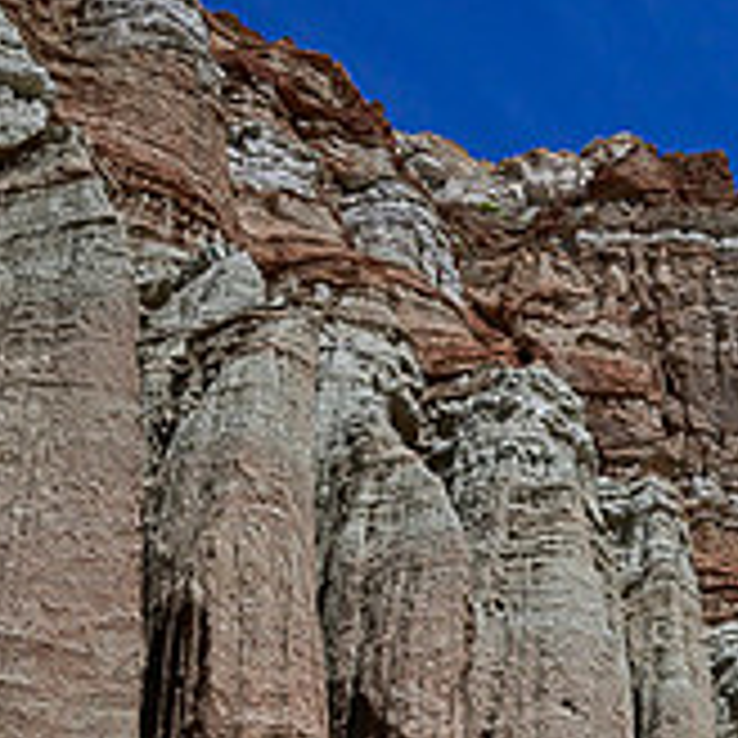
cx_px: 981
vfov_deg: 23.0
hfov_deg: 21.5
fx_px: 1737
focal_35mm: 72
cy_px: 742
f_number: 14
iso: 400
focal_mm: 24
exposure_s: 1/250
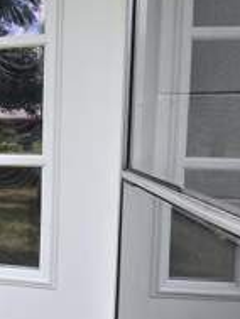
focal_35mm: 44
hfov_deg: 26.9
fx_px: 406
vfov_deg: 42.9
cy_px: 169
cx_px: -83
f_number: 2.2
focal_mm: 2.2
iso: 125
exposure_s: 1/719
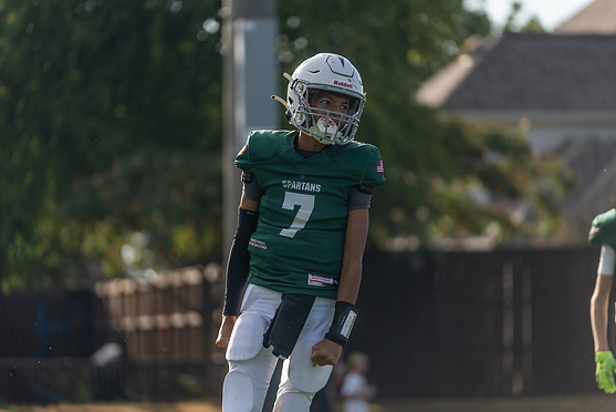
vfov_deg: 7.8
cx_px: 301
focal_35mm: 177
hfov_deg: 11.6
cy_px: 205
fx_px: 3030
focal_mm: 170
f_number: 2.8
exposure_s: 1/2500
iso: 100
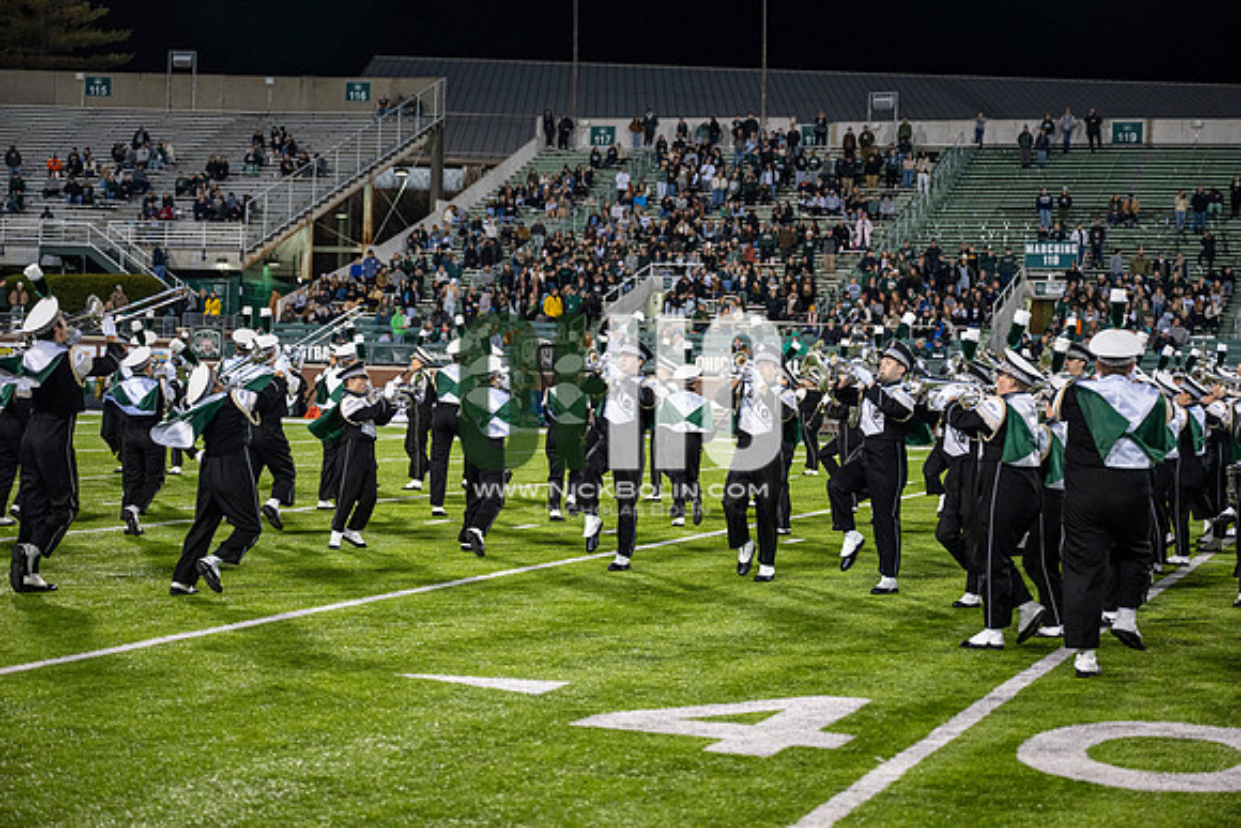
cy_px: 414
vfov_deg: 21.6
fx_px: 2172
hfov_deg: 31.9
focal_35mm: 63
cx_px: 620
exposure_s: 1/500
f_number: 3.2
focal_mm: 63
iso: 1250
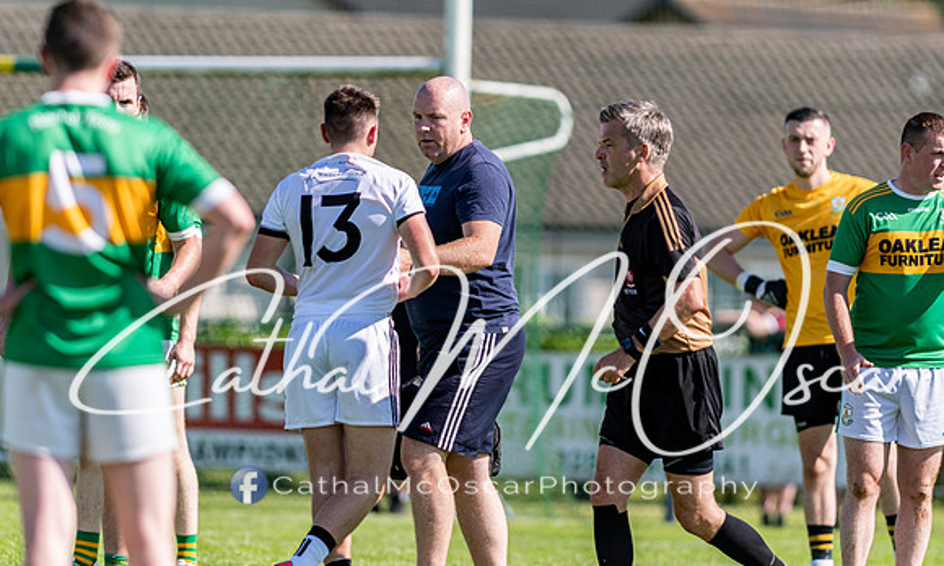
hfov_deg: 4.5
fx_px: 12107
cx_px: 477
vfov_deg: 2.7
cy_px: 255
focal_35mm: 476
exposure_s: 1/2500
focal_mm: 300
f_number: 2.8
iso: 110
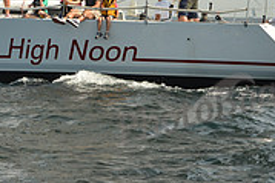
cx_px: 38
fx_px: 1732
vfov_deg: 6.0
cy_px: -110
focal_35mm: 227
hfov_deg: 9.0
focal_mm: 70
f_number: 8
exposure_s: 1/1250
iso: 320
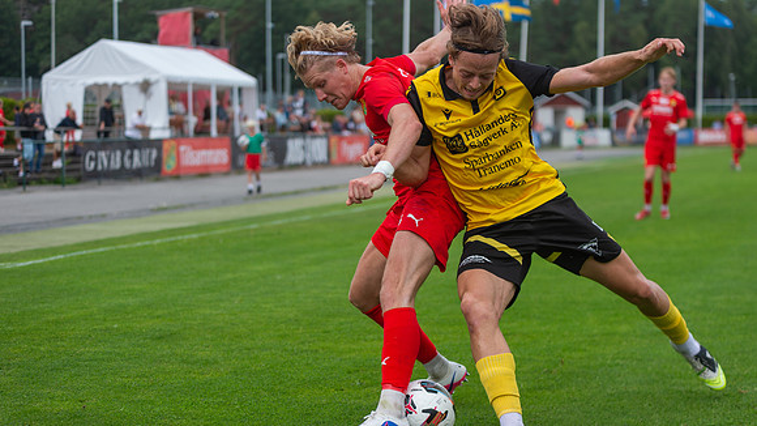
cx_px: 378
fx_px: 1723
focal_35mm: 86
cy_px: 204
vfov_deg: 14.1
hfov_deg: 24.8
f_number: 3.2
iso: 200
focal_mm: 82
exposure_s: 1/1600
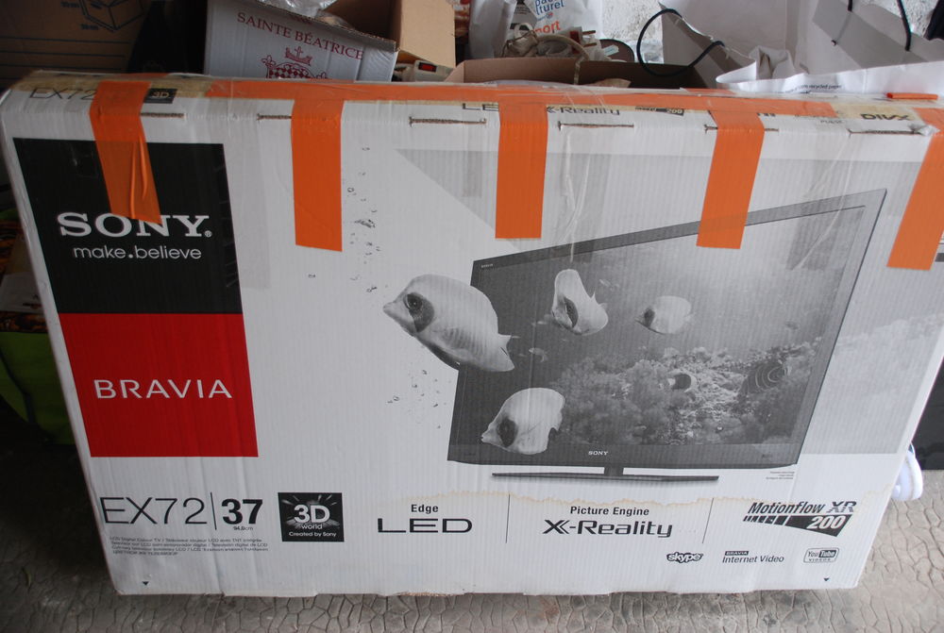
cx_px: 472
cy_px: 316
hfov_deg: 49.5
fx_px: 1025
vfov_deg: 34.4
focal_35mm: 39
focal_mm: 26
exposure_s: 1/100
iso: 400
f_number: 5
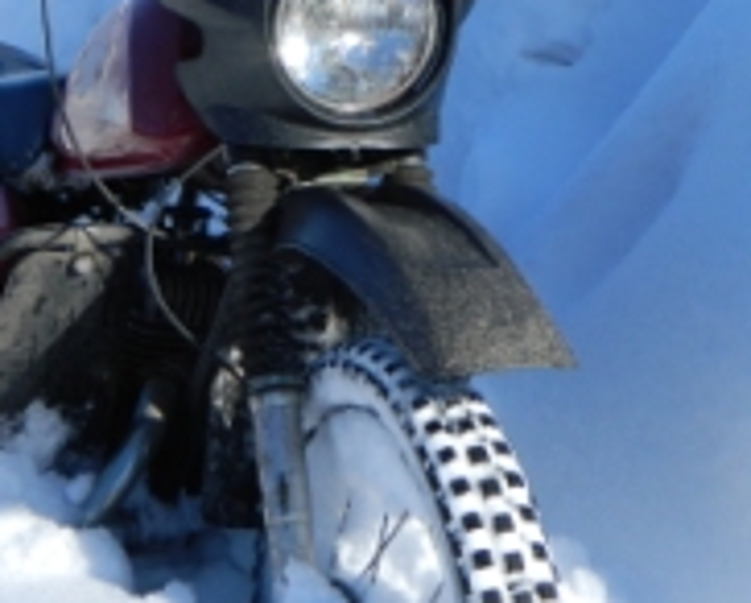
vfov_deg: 13.6
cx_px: 347
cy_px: 136
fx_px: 2514
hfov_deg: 17.0
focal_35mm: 113
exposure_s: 1/800
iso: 80
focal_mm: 8.4
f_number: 3.6
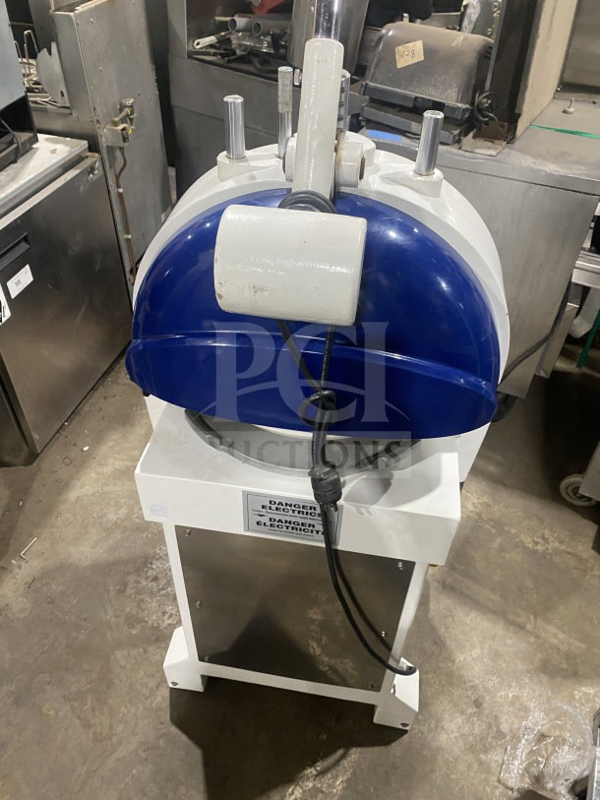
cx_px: 300
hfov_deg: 53.1
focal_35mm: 26
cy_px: 400
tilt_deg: -42.9
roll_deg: -2.0
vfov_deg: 67.3
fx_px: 601
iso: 250
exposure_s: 1/60
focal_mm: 4.25
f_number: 1.8
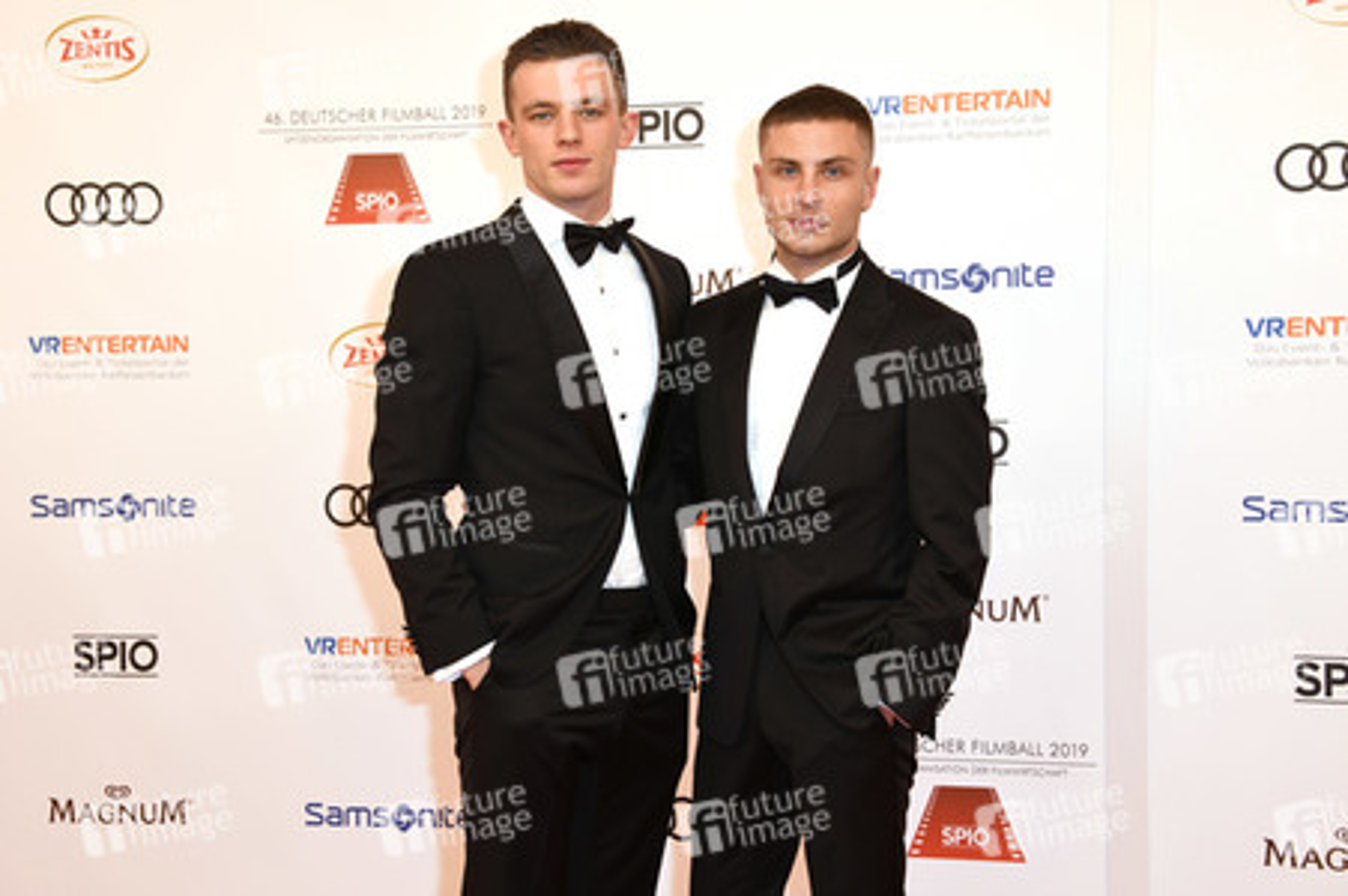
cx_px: 674
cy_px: 448
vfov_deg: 24.6
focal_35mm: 55
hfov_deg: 36.3
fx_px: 2058
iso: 320
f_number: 6.3
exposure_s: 1/160
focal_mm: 55
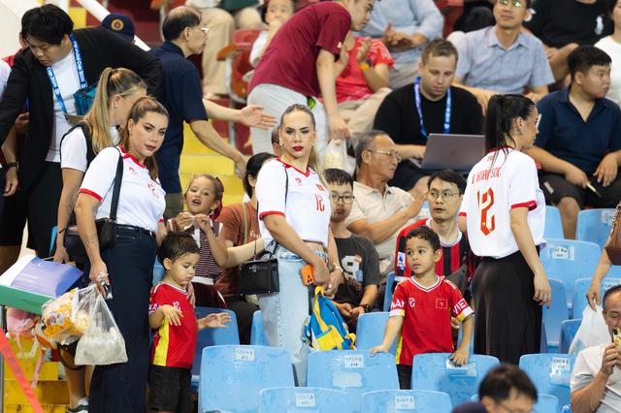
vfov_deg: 3.1
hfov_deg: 4.6
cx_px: 310
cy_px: 206
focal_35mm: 450
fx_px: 7758
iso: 2500
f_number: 2.8
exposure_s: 1/400
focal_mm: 300
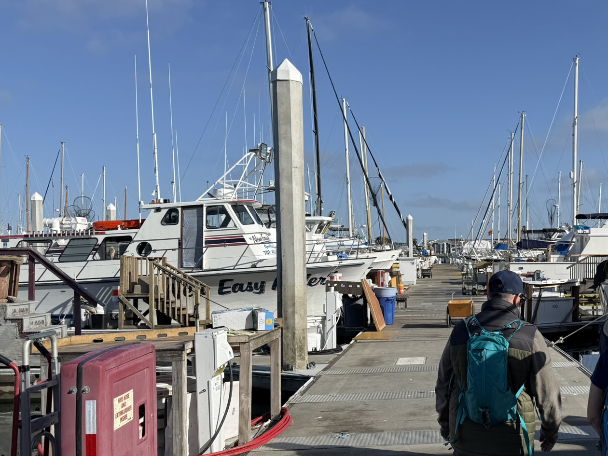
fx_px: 685
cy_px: 254
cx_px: 467
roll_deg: +2.5
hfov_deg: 45.9
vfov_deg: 36.8
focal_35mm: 39
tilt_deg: -5.9
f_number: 1.78
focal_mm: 6.76
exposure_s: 1/6173
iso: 80
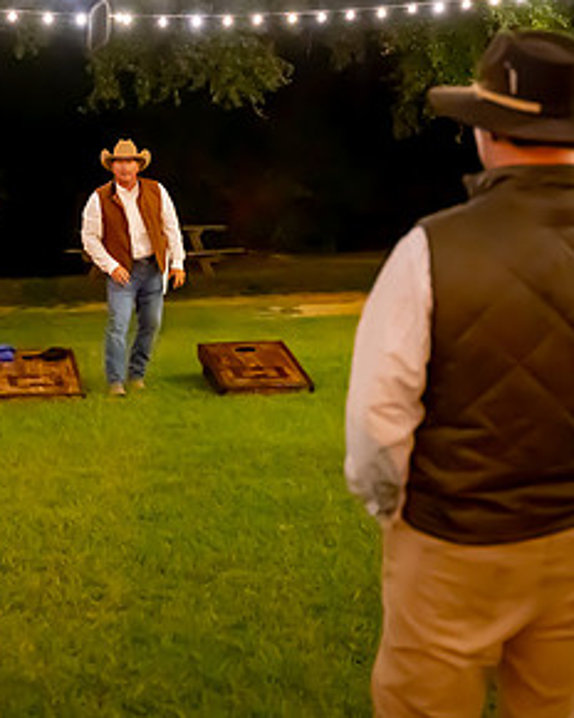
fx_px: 1911
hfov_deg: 16.9
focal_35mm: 90
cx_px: 106
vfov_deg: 21.3
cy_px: 329
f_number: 2.8
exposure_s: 1/160
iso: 10000
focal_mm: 48
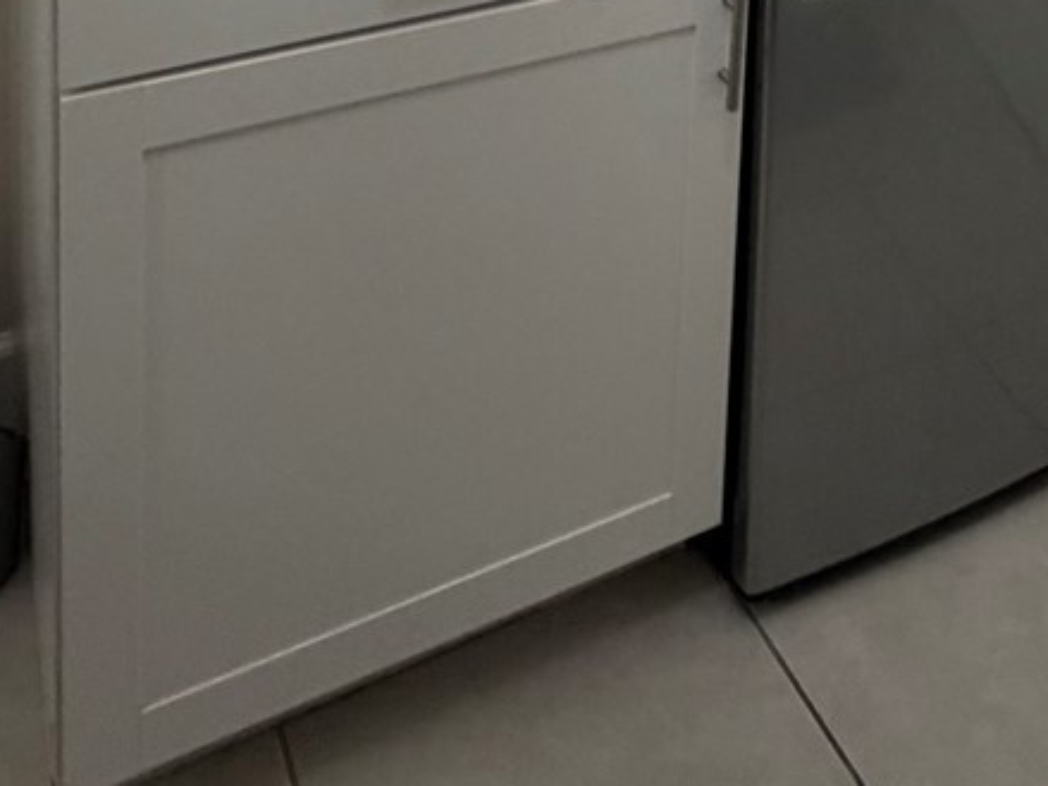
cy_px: -509
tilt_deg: -7.9
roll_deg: -2.1
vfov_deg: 21.7
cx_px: 921
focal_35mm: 51
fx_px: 1544
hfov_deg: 35.5
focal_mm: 2.22
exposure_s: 1/60
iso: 250
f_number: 2.2
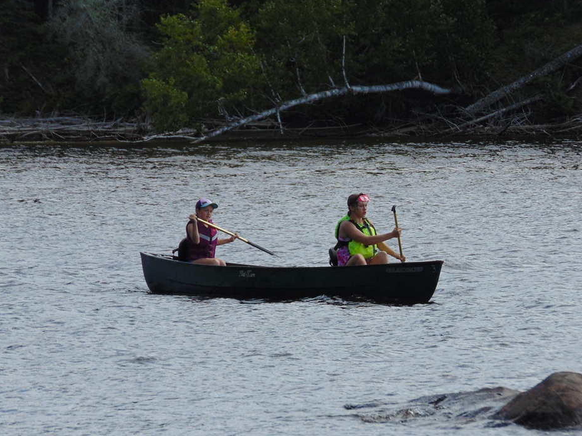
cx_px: 390
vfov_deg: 3.5
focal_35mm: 426
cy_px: 285
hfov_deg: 4.7
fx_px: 7161
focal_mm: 55.1
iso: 80
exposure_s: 1/640
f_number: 4.2
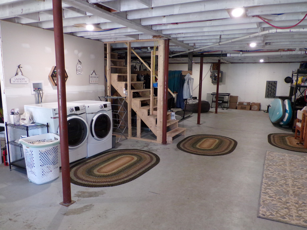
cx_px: 154
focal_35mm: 26
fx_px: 231
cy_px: 115
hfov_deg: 67.3
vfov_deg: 53.1
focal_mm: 4.7
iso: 285
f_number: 3.2
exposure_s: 1/17
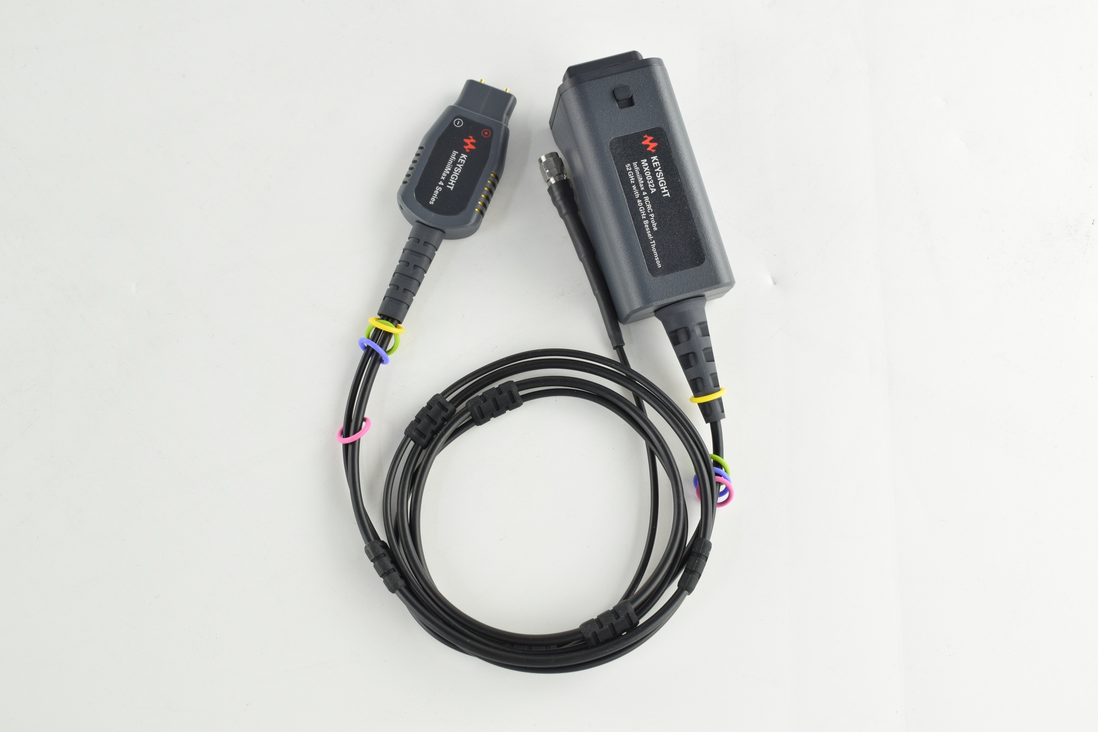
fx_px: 1189
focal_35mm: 39
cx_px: 549
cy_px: 366
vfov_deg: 34.2
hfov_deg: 49.6
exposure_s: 1/30
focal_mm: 26
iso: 400
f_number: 10
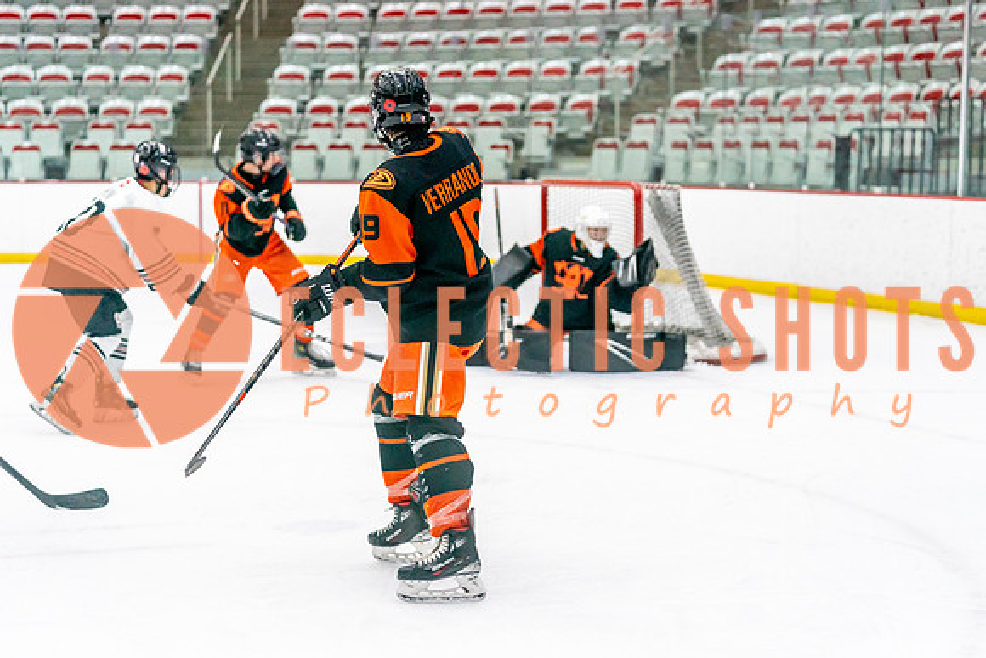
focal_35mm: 77
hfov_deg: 26.3
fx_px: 2109
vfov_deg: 17.7
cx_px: 493
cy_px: 329
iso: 3200
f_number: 2.8
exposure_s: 1/1250
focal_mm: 77
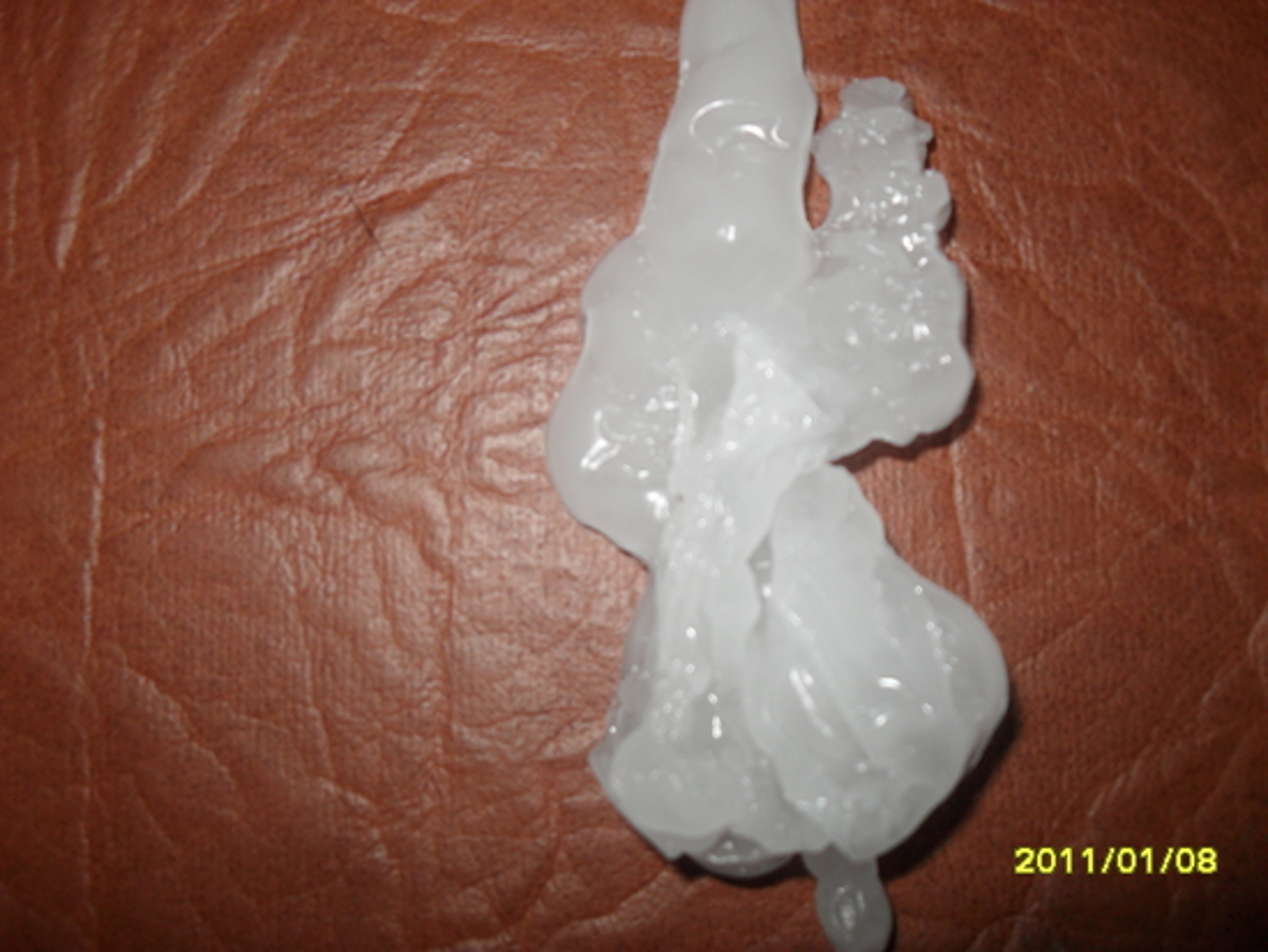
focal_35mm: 35
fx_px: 1283
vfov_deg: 40.7
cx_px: 634
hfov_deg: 52.6
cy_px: 476
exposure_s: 1/45
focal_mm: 6.2
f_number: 8.9
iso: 100
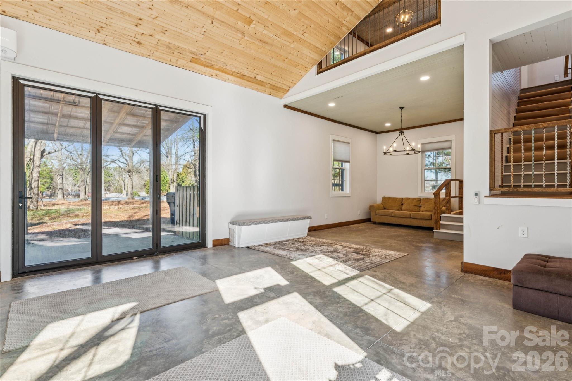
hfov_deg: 94.0
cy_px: 190
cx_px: 286
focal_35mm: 17
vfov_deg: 71.1
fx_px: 267
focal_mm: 16.8
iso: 100
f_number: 11
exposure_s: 1/10
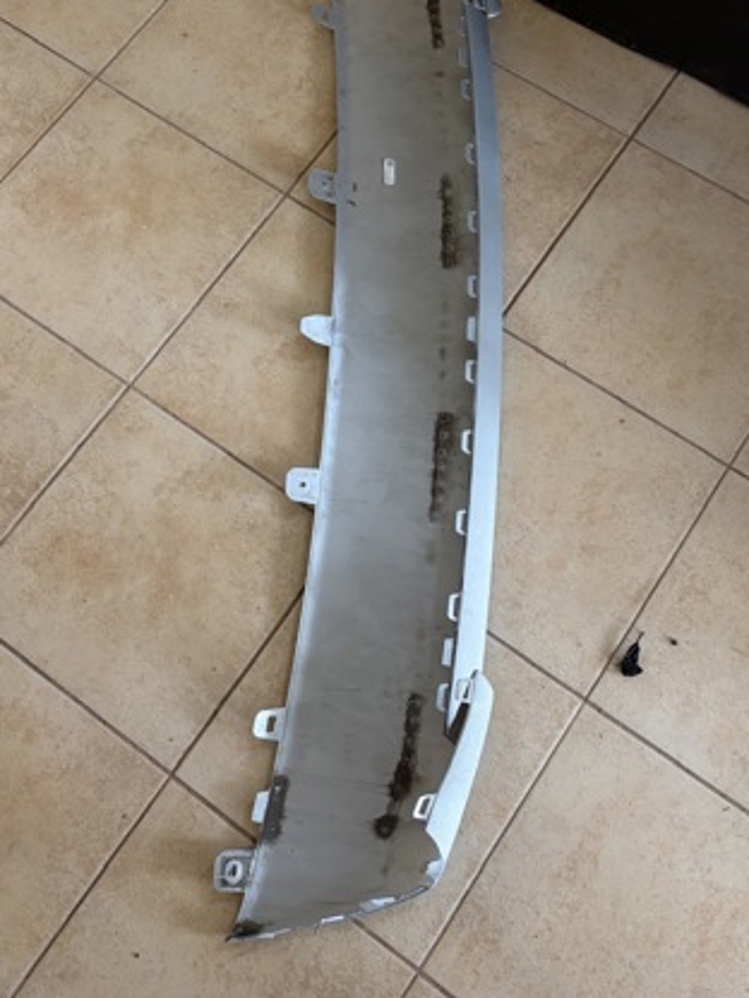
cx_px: 355
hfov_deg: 46.8
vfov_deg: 59.9
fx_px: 865
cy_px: 465
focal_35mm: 30
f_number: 1.6
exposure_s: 1/60
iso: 160
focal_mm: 5.96
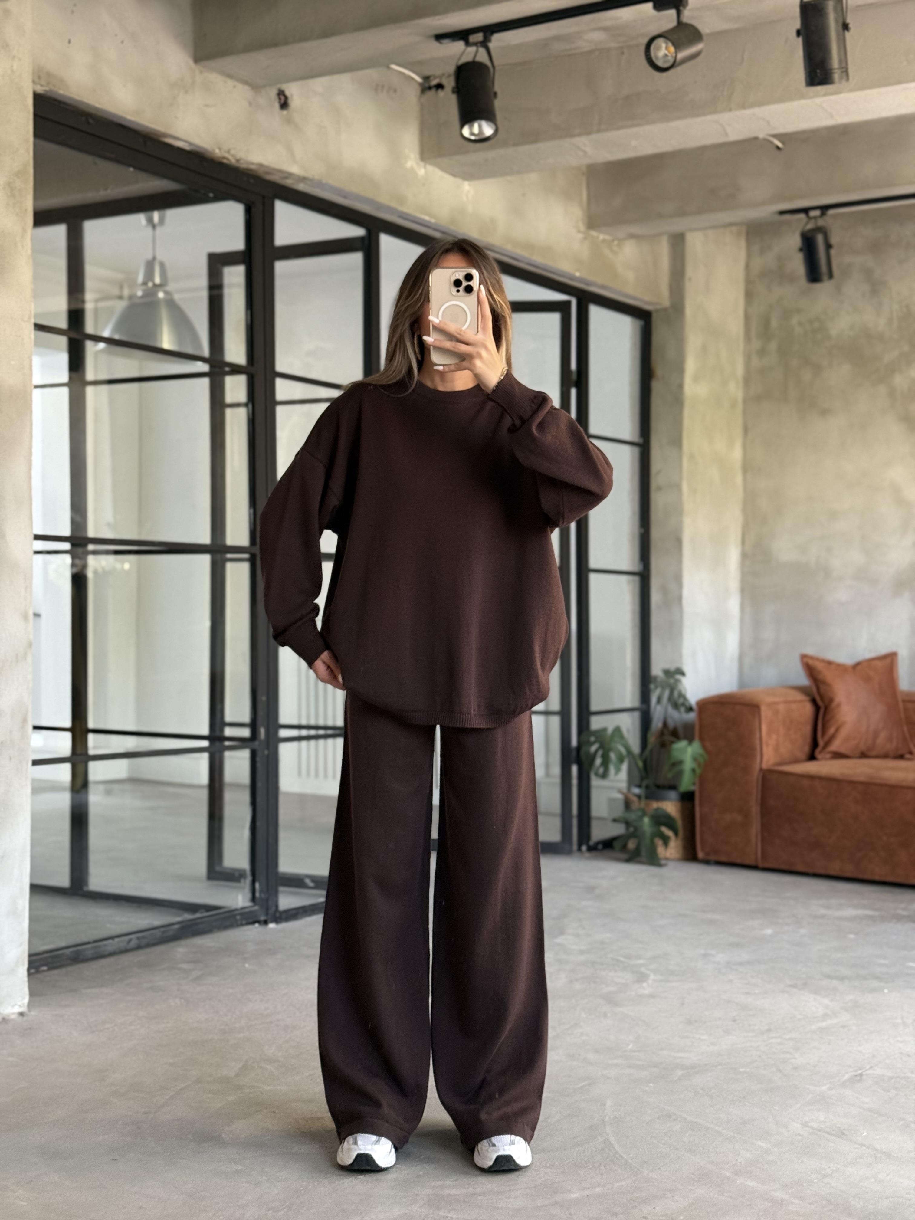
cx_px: 458
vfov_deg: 39.7
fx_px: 1692
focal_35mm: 48
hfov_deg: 30.3
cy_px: 610
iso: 250
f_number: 1.78
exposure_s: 1/60
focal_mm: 6.76
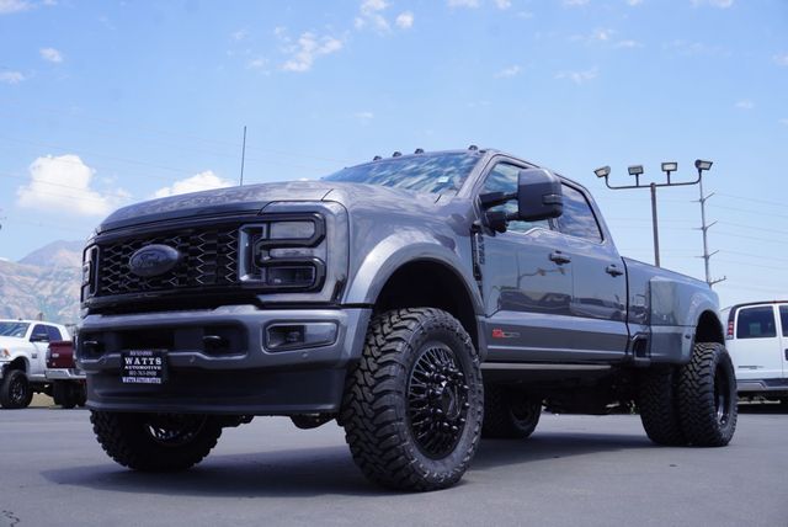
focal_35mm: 40
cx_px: 394
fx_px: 887
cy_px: 264
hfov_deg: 47.9
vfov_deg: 33.1
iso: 100
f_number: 9
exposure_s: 1/125
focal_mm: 27
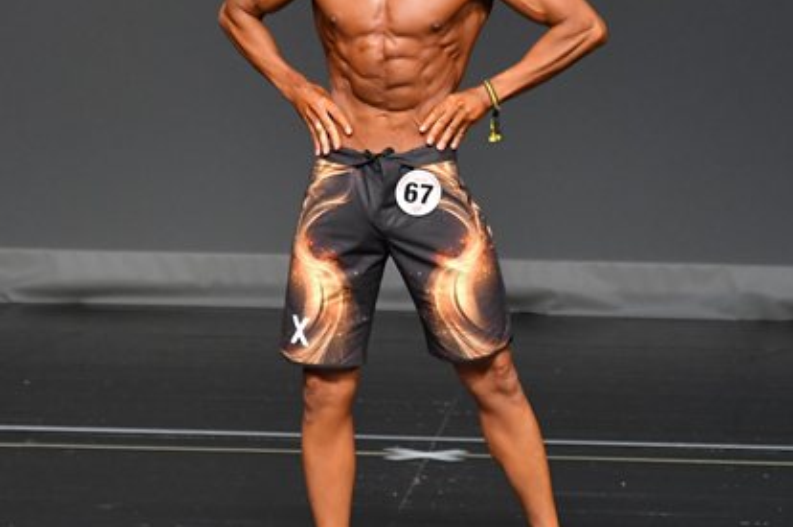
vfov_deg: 2.3
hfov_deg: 3.5
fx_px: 12981
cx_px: 466
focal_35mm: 590
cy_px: 215
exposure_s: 1/400
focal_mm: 210
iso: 2500
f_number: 5.6
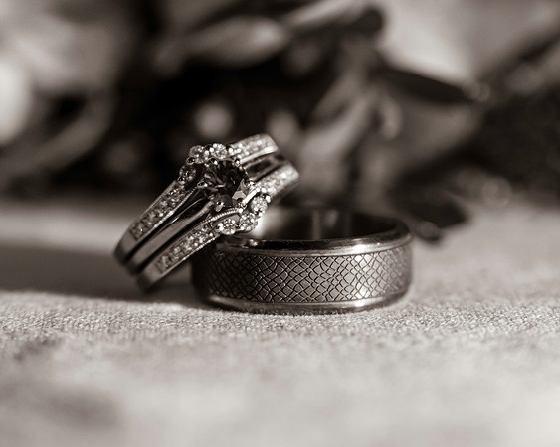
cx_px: 263
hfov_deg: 12.1
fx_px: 2642
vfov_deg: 9.7
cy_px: 293
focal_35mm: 159
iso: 640
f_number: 4.5
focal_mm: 70
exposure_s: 1/60
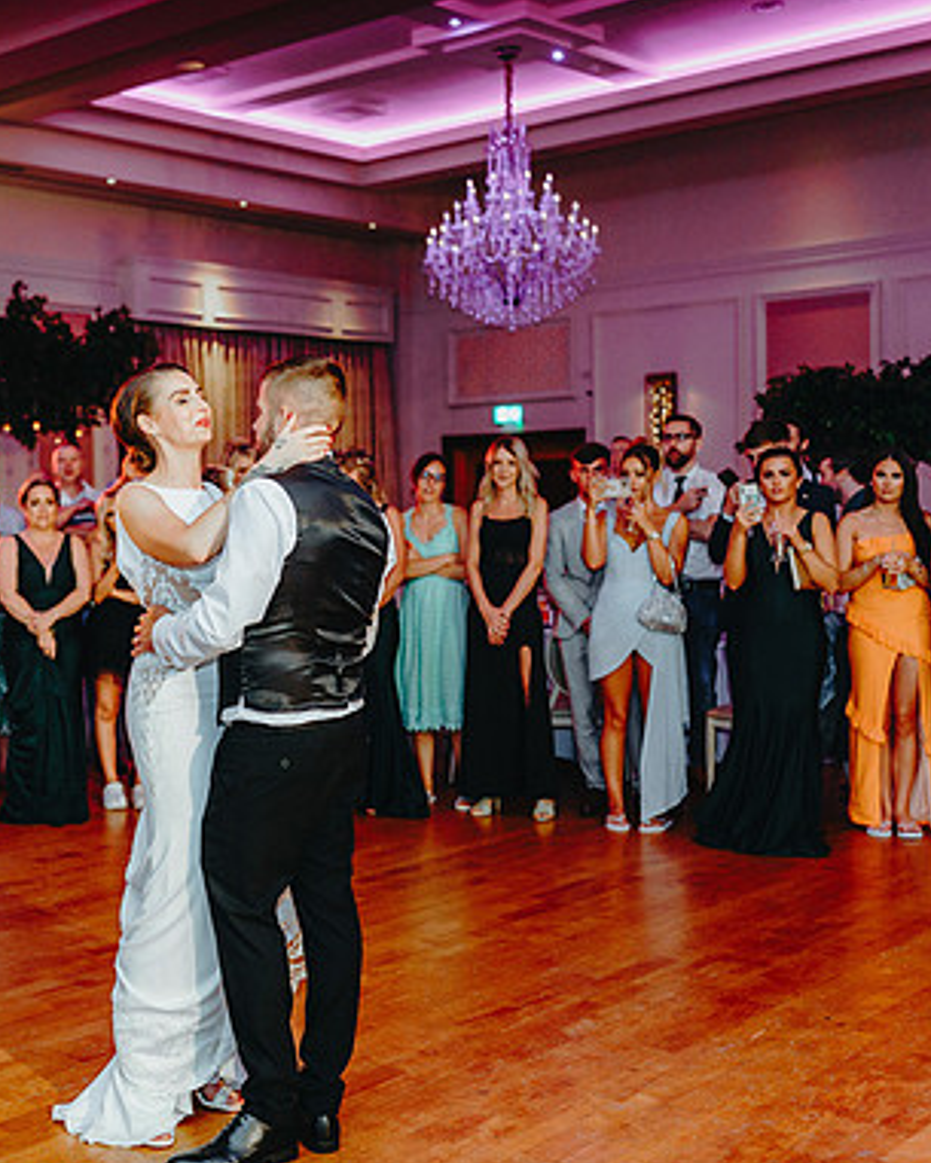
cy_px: 582
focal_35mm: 50
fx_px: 1721
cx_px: 211
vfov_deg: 37.3
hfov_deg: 29.7
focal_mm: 35
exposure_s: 1/250
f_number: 2
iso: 1600
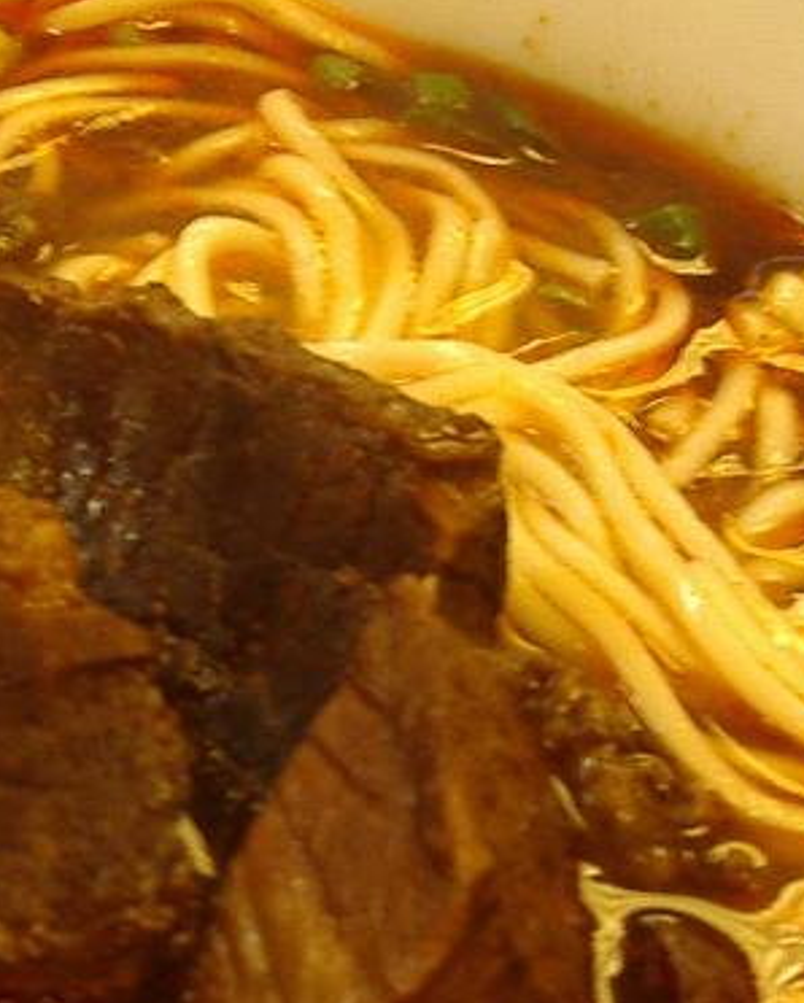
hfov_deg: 14.9
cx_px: 22
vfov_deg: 18.7
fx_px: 3031
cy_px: 758
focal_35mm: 102
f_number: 2.6
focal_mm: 5.8
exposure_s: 1/10
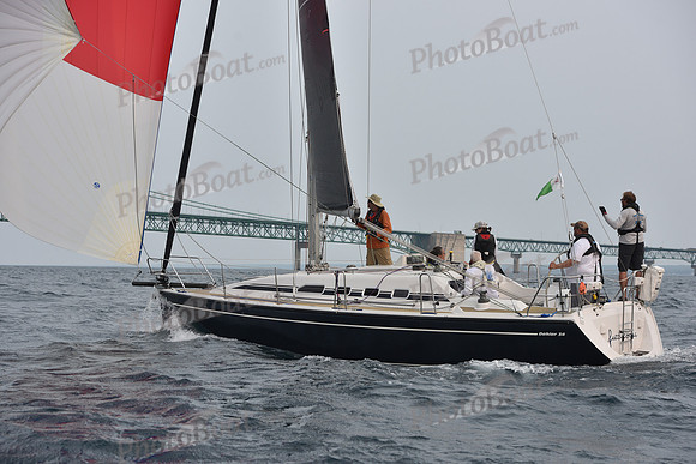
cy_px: 232
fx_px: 1972
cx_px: 348
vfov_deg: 13.4
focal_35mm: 102
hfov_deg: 20.0
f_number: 5.6
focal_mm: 102
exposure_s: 1/1000
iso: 250
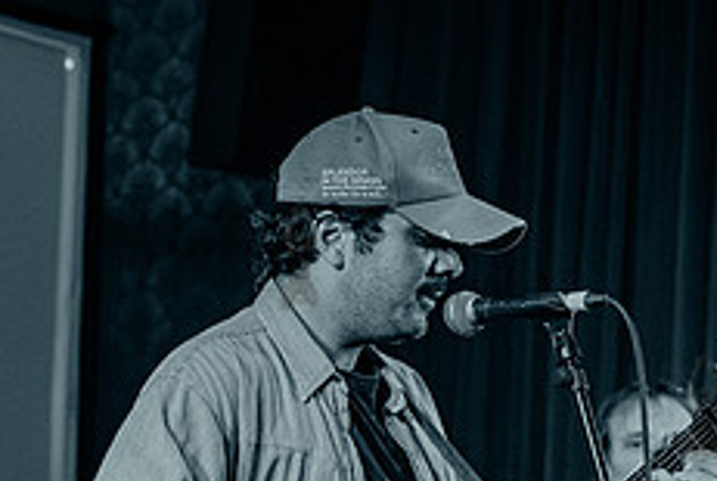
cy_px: 602
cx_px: 219
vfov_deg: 9.7
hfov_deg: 14.7
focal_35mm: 139
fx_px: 2774
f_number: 3.2
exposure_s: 1/250
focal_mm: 51
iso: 12800
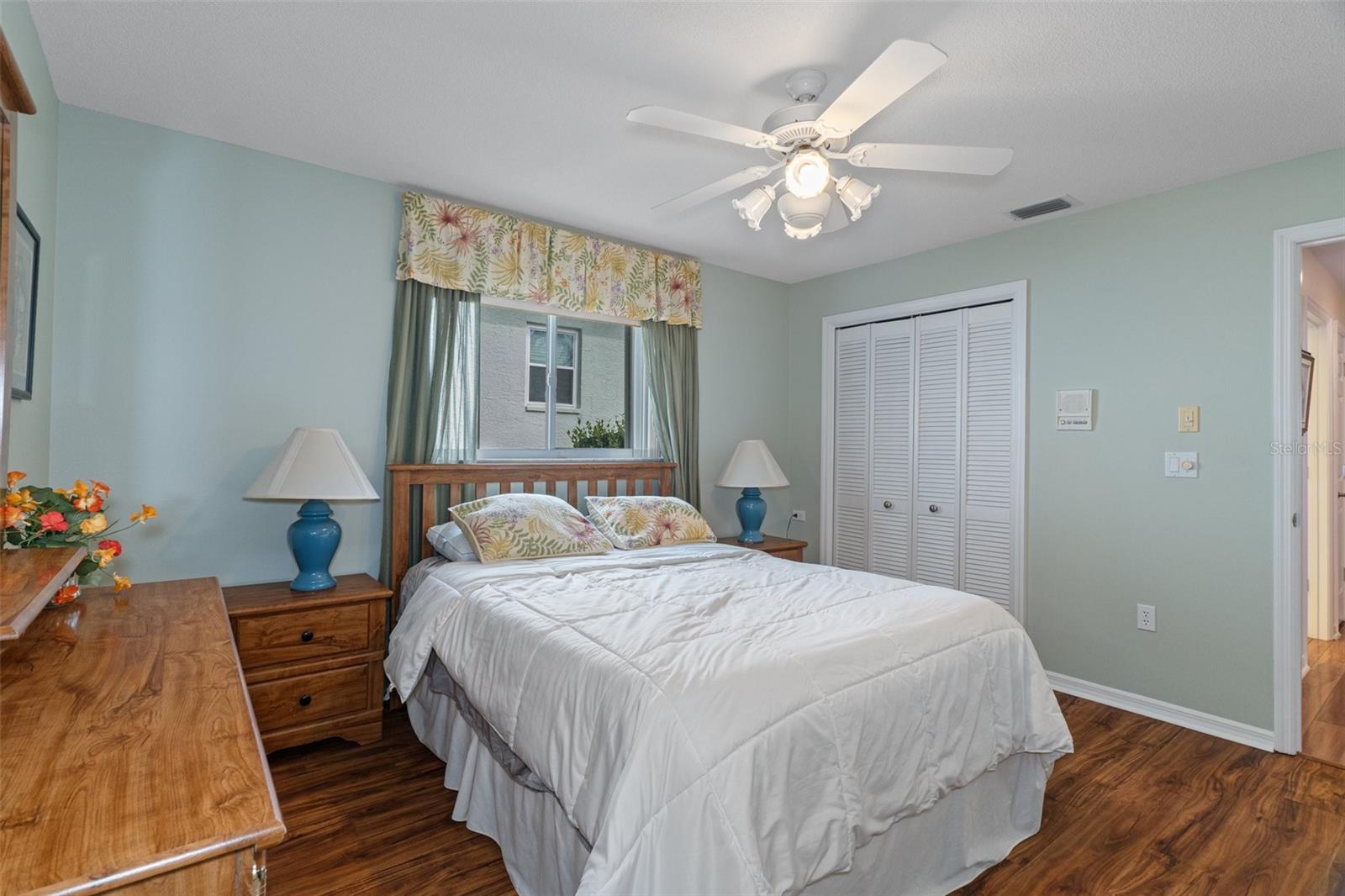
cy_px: 448
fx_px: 616
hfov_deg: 95.0
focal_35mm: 16
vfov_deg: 72.0
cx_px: 672
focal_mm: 11
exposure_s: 1/4
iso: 320
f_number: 8
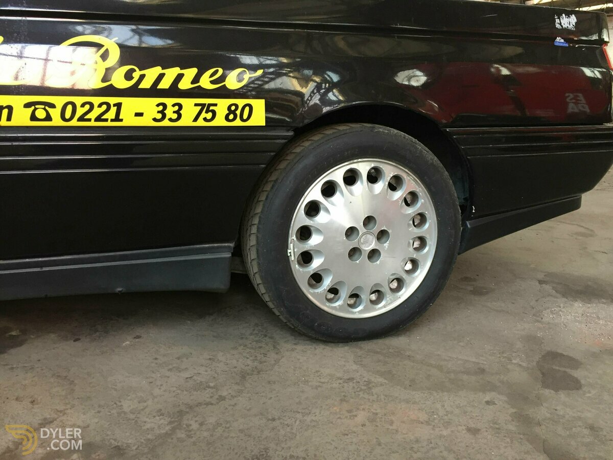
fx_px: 514
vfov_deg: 48.2
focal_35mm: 29
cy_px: 230
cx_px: 306
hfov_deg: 61.7
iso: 125
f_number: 2.2
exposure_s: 1/33
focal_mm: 4.15
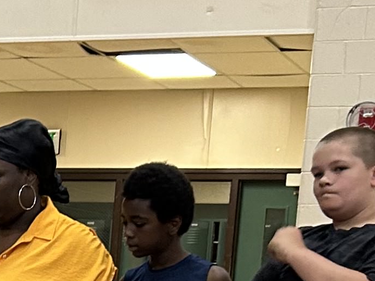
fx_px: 1646
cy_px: 588
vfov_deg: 9.1
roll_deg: -2.0
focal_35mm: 152
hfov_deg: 12.2
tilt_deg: -11.7
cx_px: -242
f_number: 1.5
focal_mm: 5.7
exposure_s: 1/59
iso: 160
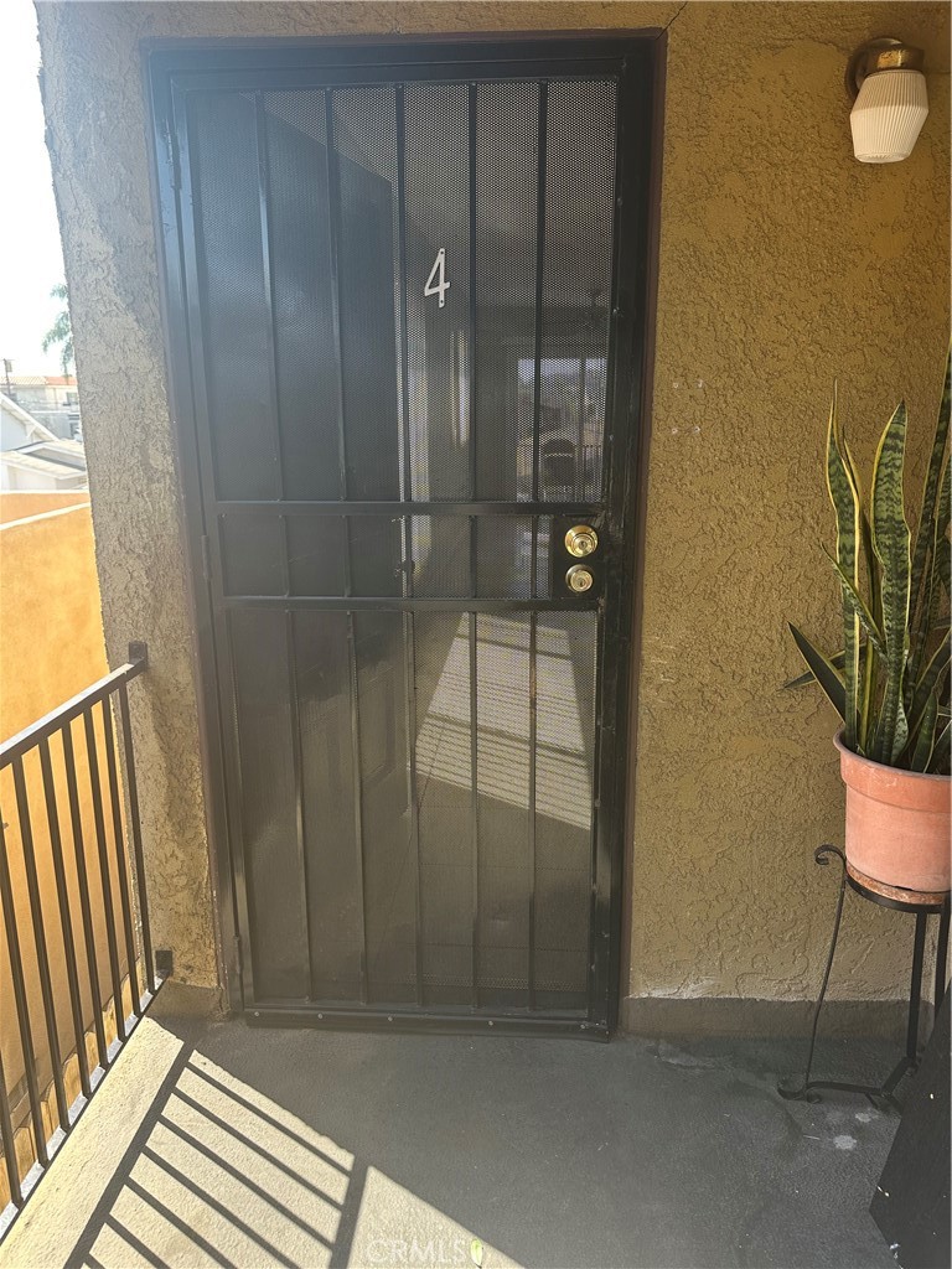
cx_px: 476
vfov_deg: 71.6
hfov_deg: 56.8
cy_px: 634
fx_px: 880
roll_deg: -1.0
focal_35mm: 24
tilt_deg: -13.6
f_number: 1.78
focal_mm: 6.86
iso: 80
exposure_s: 1/301
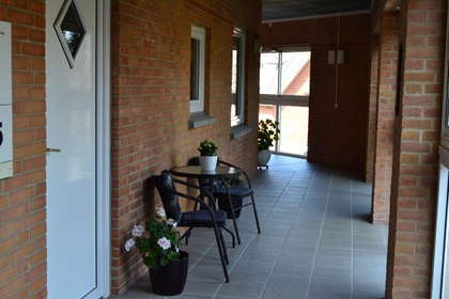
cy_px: 150
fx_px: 636
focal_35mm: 51
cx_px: 224
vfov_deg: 26.5
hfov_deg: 38.9
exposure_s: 1/80
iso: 400
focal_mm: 34
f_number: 8
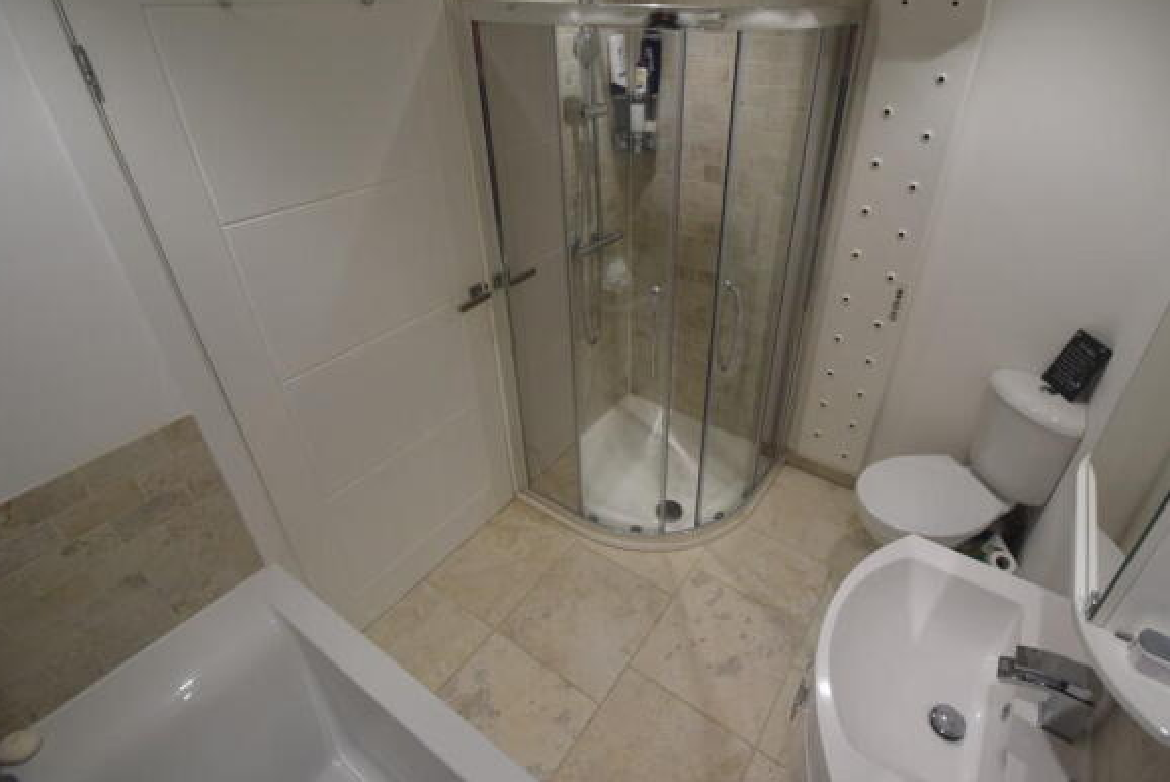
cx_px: 639
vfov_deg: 70.4
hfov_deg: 93.0
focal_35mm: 17
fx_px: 553
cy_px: 366
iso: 800
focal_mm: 10
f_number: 5
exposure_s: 1/100
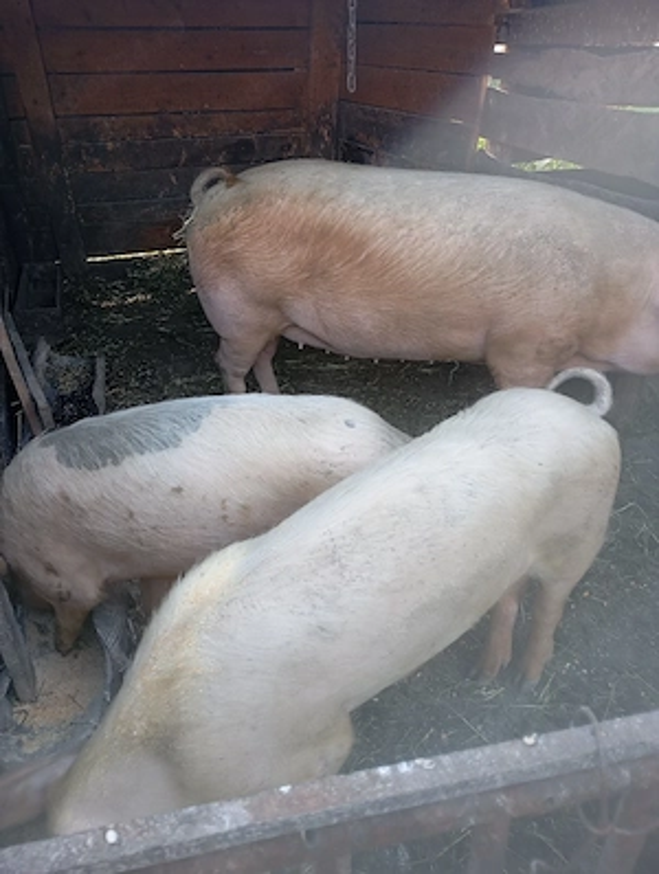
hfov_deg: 49.9
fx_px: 708
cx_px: 330
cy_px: 437
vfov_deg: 63.4
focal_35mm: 28
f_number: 1.8
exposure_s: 1/50
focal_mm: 4.27
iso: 162
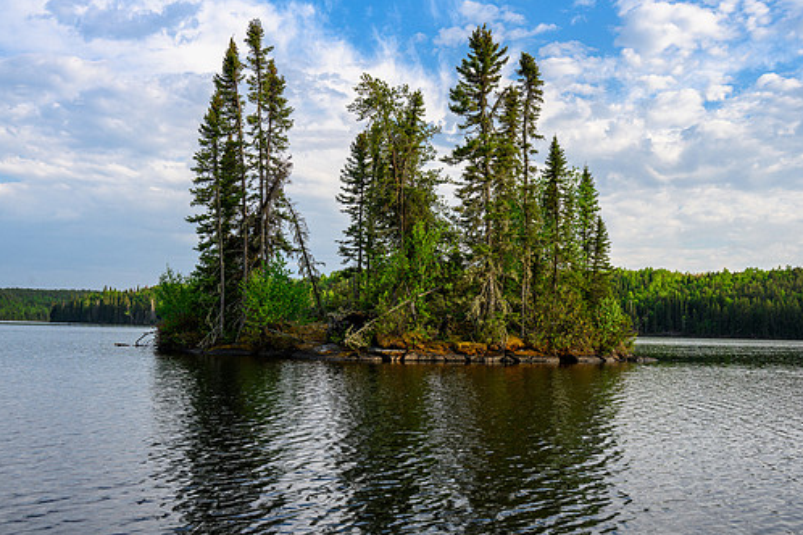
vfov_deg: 34.2
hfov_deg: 49.5
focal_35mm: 39
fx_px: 870
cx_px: 437
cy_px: 257
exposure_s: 1/125
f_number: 8
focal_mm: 33.5
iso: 100
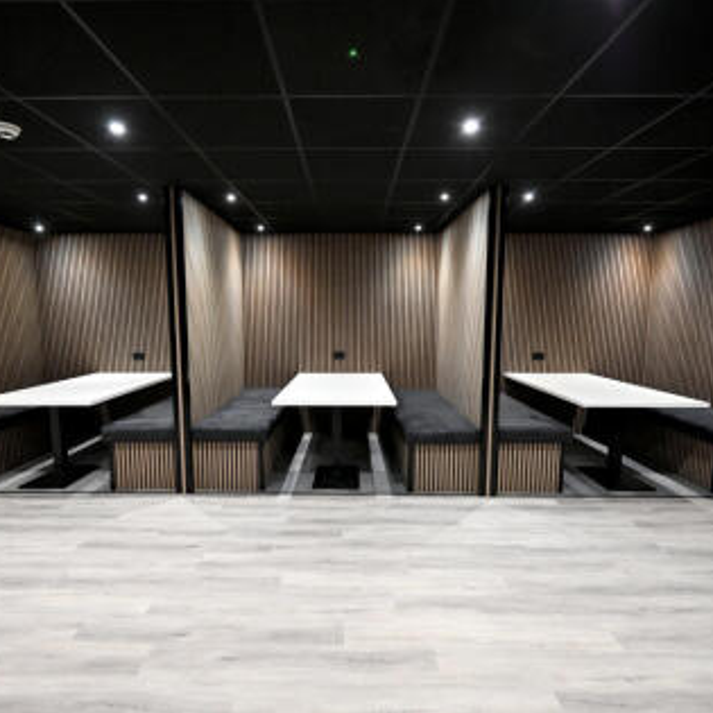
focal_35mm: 18
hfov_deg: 80.7
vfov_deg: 80.7
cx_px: 344
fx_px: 419
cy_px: 356
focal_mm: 14
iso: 3200
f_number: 4
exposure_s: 1/125
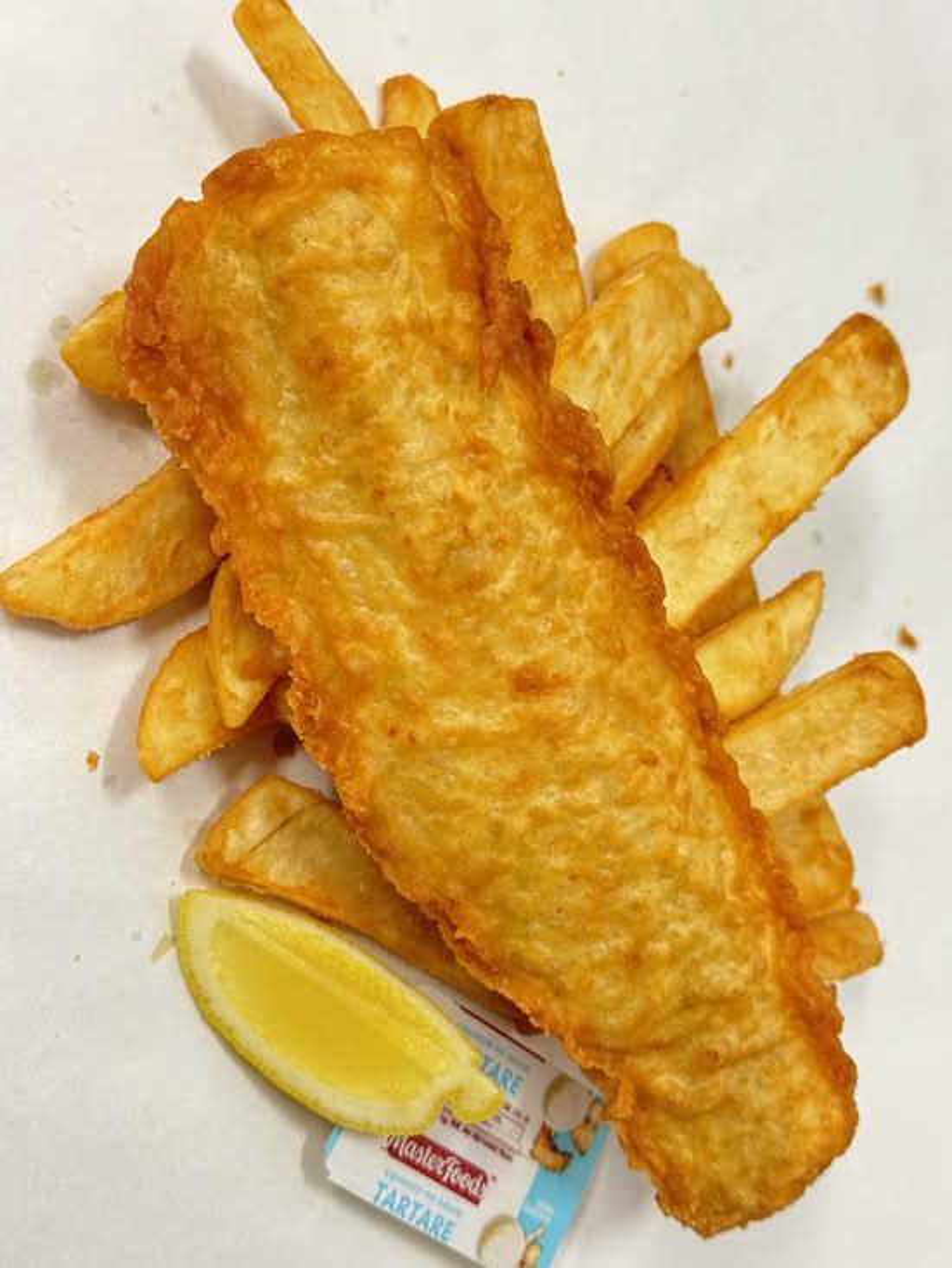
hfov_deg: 30.3
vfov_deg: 39.7
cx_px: 476
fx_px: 1760
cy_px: 634
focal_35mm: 48
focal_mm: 6.76
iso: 250
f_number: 1.78
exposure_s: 1/33
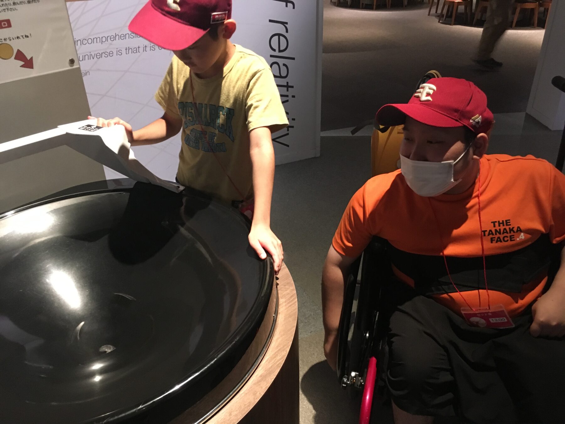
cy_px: 212
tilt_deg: -30.8
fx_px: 473
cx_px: 282
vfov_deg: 48.2
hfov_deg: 61.7
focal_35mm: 29
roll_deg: +0.4
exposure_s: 1/15
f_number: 2.2
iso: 400
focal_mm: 4.15
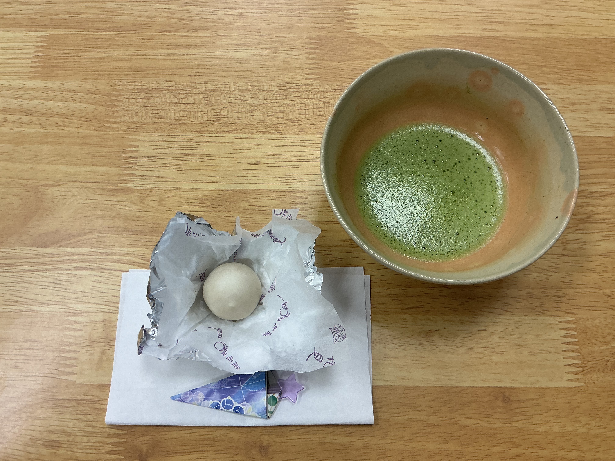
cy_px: 230
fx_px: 515
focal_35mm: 29
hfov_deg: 61.7
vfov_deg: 48.2
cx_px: 308
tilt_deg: -72.2
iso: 40
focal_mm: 3
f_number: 1.8
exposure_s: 1/50
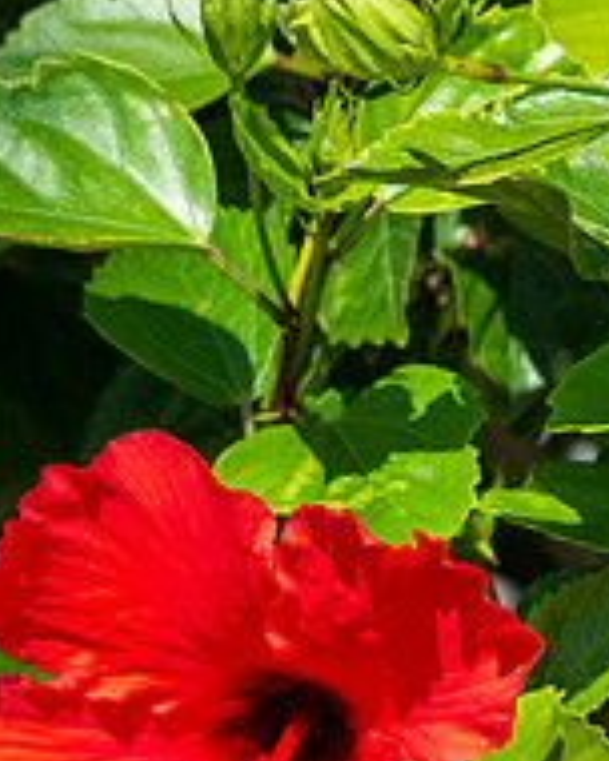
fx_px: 39901
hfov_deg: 0.9
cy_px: 893
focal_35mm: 1771
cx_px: -44
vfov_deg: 1.1
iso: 2000
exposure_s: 1/2000
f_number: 10
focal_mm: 530
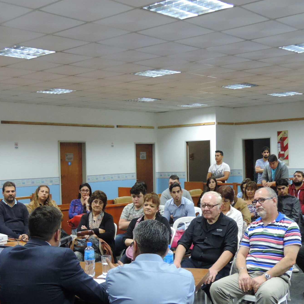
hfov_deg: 33.2
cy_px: 196
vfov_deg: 33.2
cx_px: 116
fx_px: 507
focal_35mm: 51
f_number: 3.1
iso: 400
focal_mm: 5.3
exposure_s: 1/20
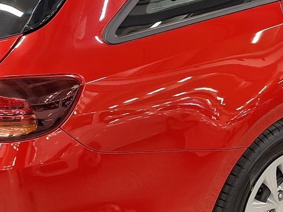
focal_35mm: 73
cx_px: 220
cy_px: 64
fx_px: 596
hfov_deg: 26.3
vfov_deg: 20.1
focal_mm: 5.54
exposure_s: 1/50
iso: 80
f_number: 1.8
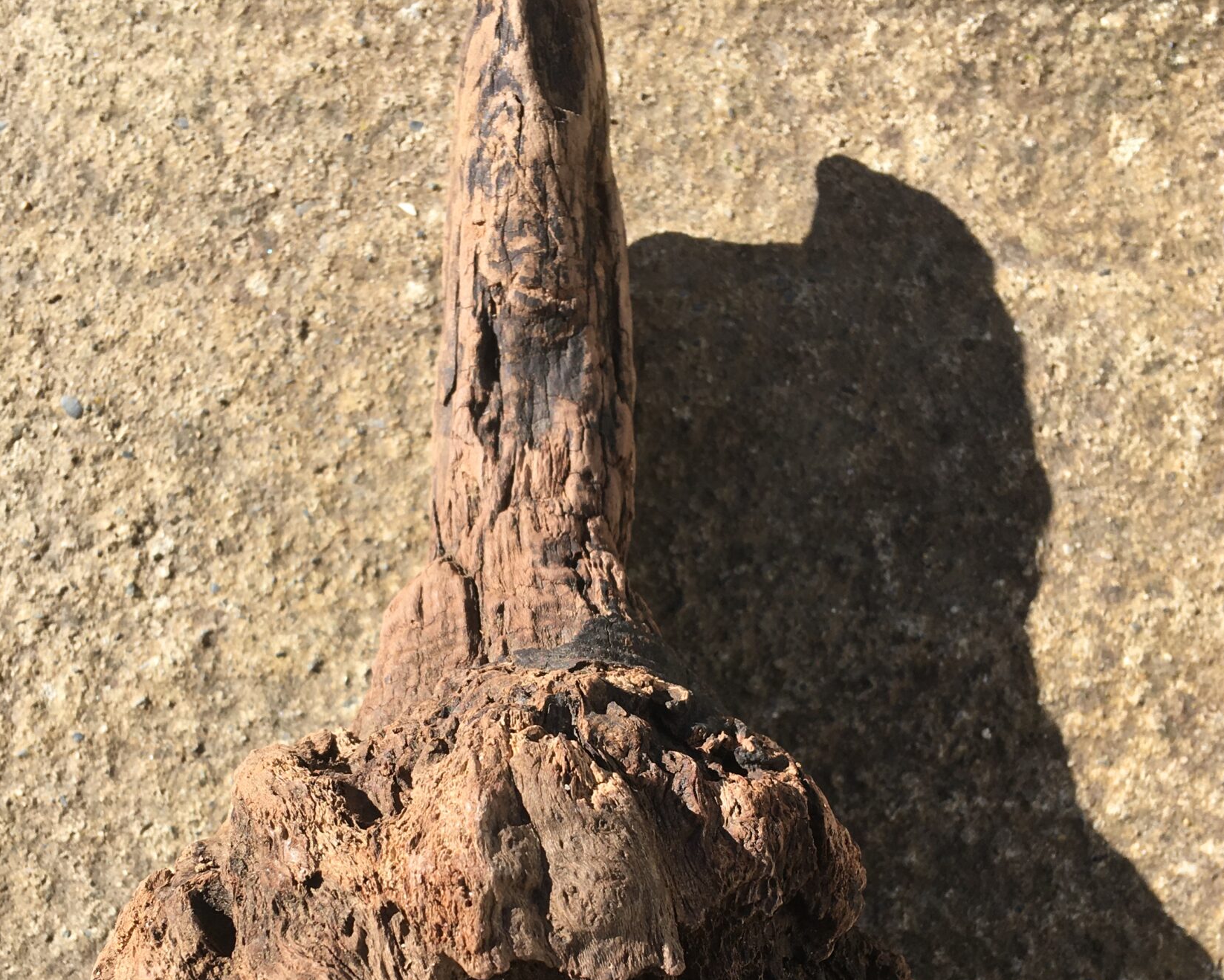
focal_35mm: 44
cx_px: 557
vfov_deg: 33.6
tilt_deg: -88.6
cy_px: 701
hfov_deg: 42.0
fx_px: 1594
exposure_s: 1/777
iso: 25
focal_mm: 4.15
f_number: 2.2
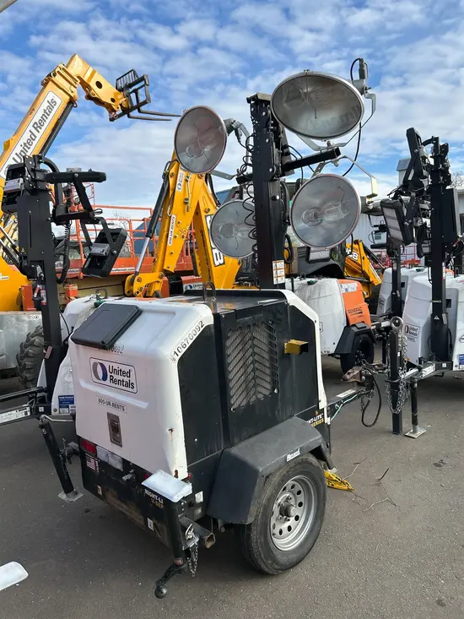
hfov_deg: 53.1
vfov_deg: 67.3
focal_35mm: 26
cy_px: 310
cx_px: 232
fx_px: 465
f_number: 1.5
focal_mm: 5.7
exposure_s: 1/2083
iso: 50
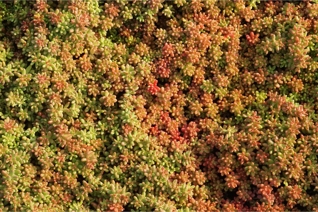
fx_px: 1325
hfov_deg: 13.7
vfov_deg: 9.1
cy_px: 106
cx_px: 159
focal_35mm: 150
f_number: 16
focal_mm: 100
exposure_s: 1/160
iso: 1250
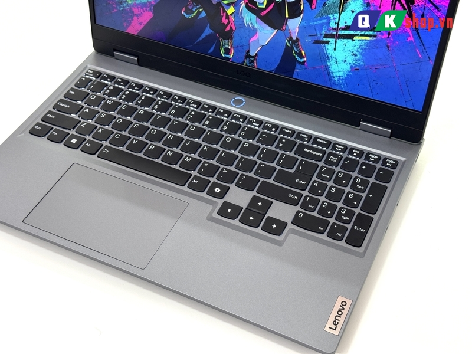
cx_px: 236
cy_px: 177
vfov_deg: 30.3
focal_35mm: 48
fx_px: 654
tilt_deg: -46.8
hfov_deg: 39.7
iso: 125
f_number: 1.78
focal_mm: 6.76
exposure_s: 1/100
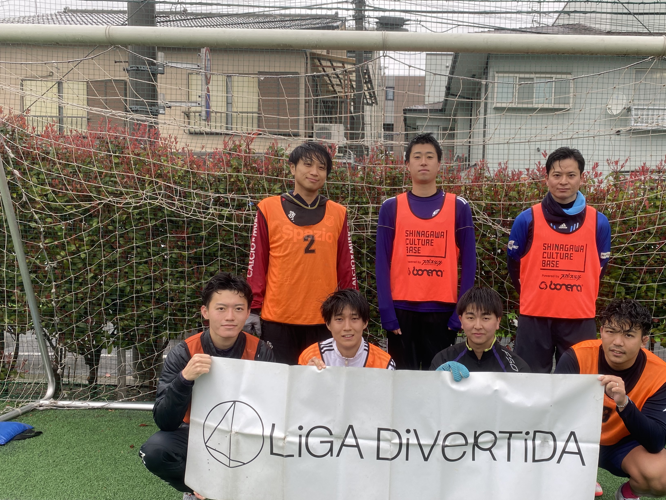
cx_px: 392
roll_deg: -1.7
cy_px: 291
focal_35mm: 32
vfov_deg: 44.0
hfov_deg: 56.5
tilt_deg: -3.2
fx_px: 616
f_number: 1.8
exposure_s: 1/169
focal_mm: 4.25
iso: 32
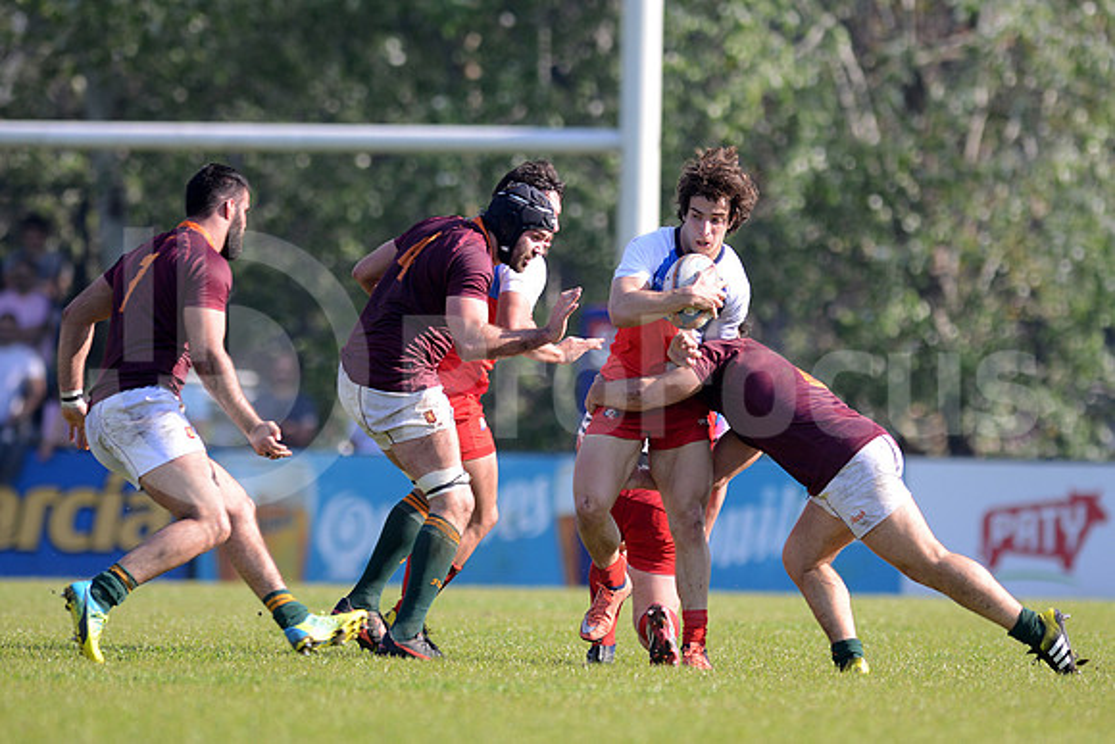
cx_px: 558
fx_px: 13011
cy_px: 372
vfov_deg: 3.3
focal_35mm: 420
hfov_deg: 4.9
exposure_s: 1/1250
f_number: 4
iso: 400
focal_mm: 420
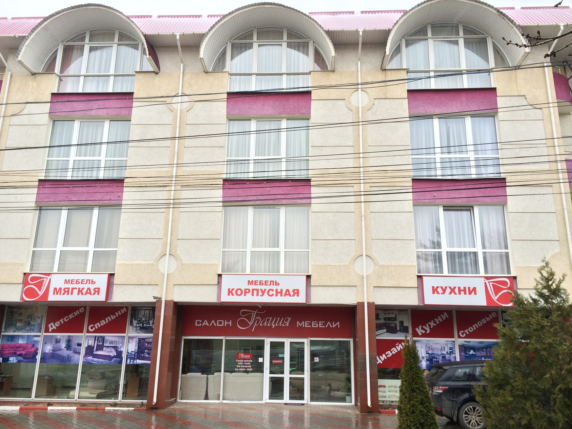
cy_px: 214
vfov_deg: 48.2
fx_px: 479
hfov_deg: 61.7
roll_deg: +0.7
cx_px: 286
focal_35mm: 29
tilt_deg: +15.4
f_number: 2.2
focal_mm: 4.15
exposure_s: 1/100
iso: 40
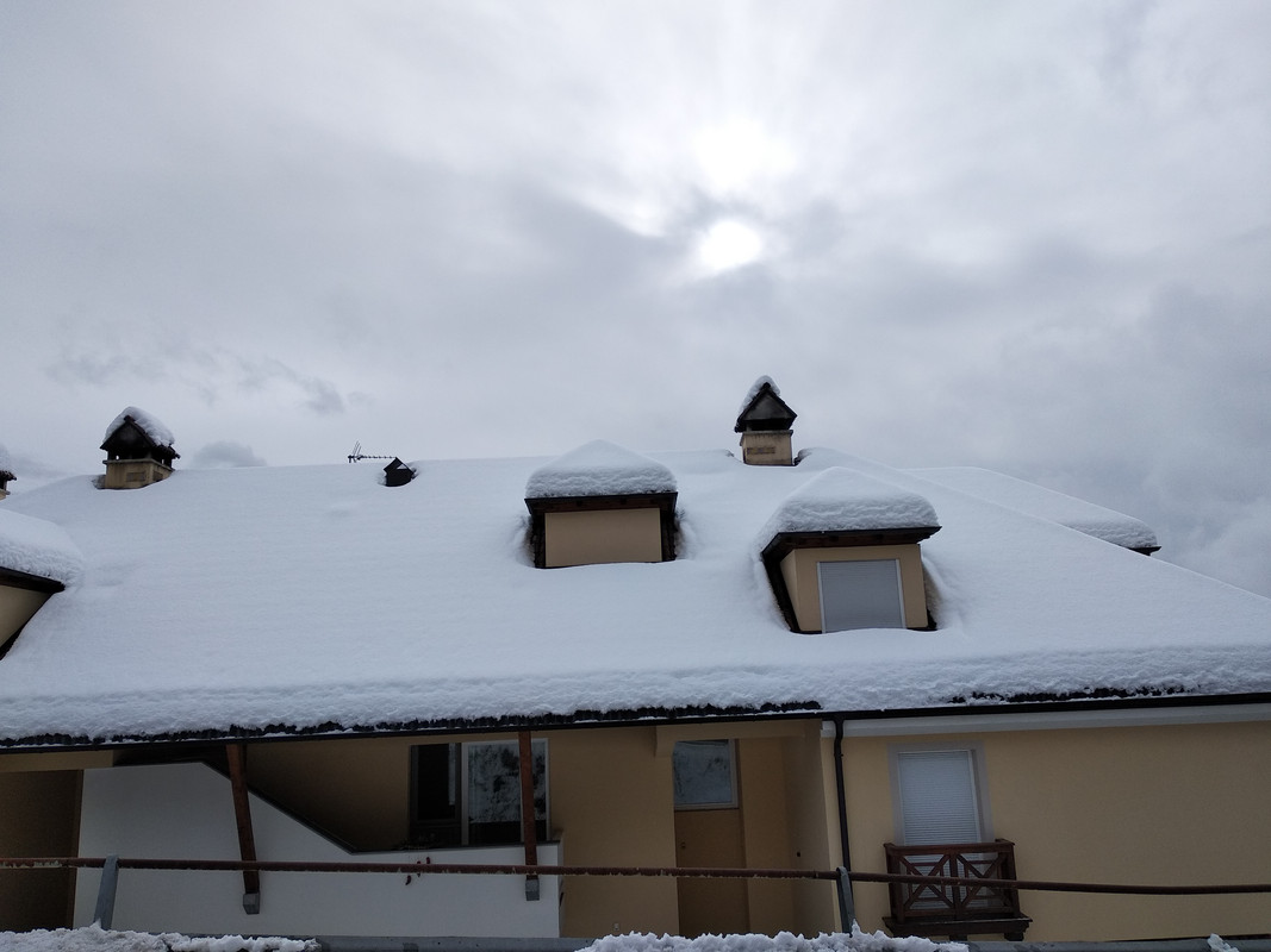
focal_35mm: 26
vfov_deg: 53.1
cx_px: 636
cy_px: 476
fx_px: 955
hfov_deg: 67.3
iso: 100
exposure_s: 1/1560
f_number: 2.2
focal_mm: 3.81
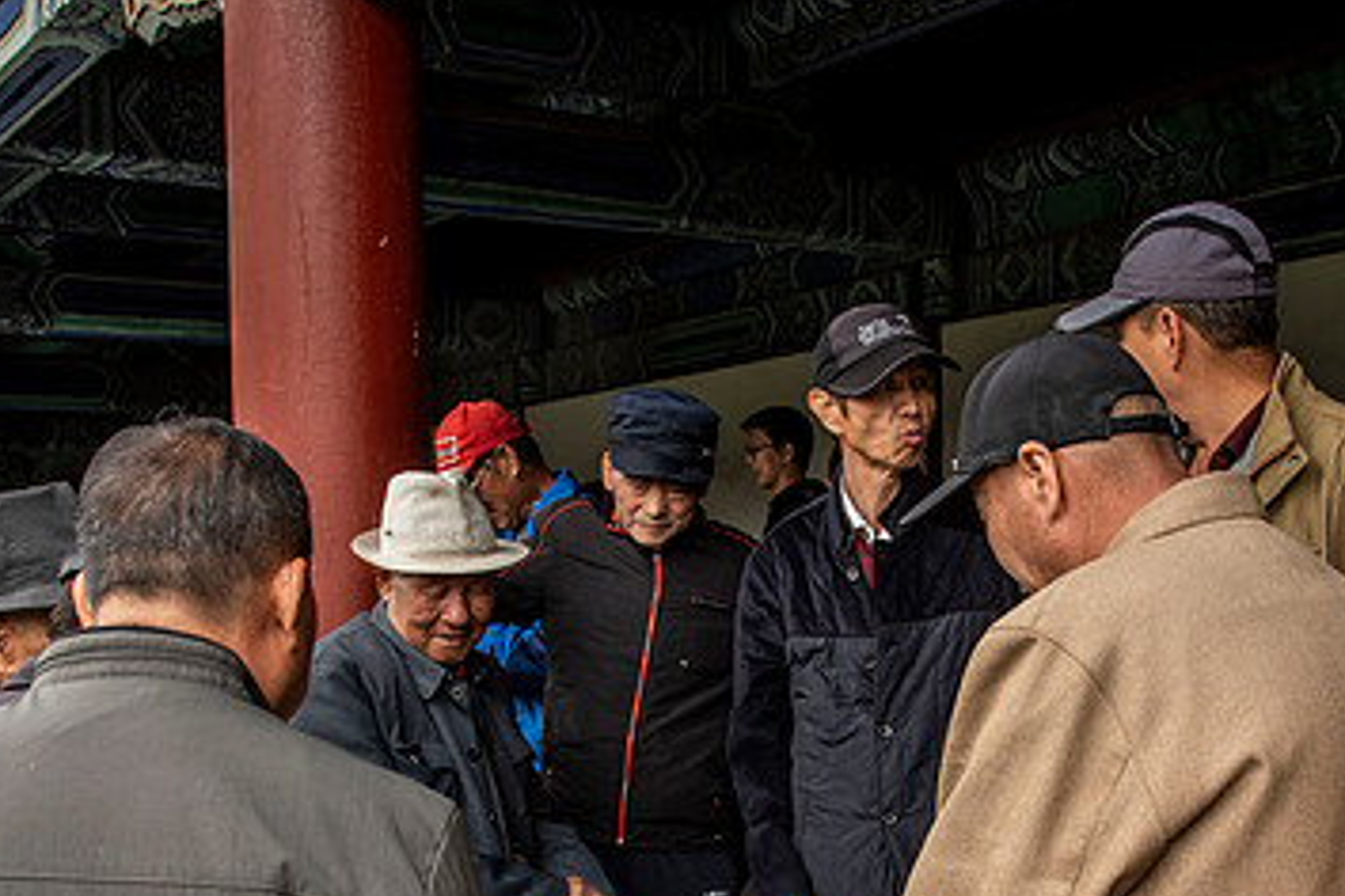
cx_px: 827
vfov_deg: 25.9
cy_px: 856
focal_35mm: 50
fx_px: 1868
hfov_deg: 39.4
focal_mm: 24
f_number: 7.1
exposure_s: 1/160
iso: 200
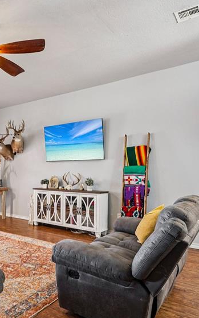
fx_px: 243
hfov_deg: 41.7
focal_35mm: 28
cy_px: 172
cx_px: 28
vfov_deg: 66.4
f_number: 8
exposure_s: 1/1.25
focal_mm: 15
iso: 400
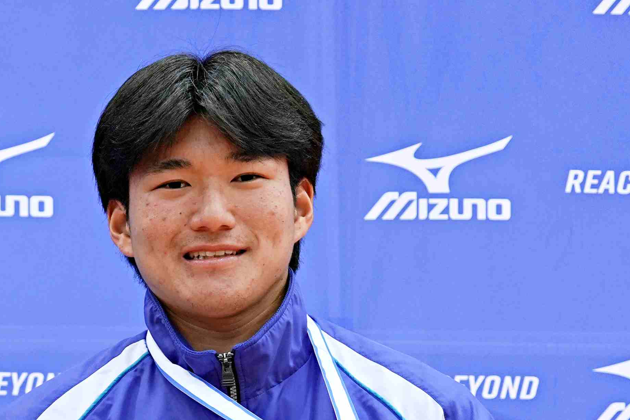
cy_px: 514
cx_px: -90
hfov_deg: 8.9
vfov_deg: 6.0
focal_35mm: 228
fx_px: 3990
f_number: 2.8
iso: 800
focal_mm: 70
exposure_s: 1/200
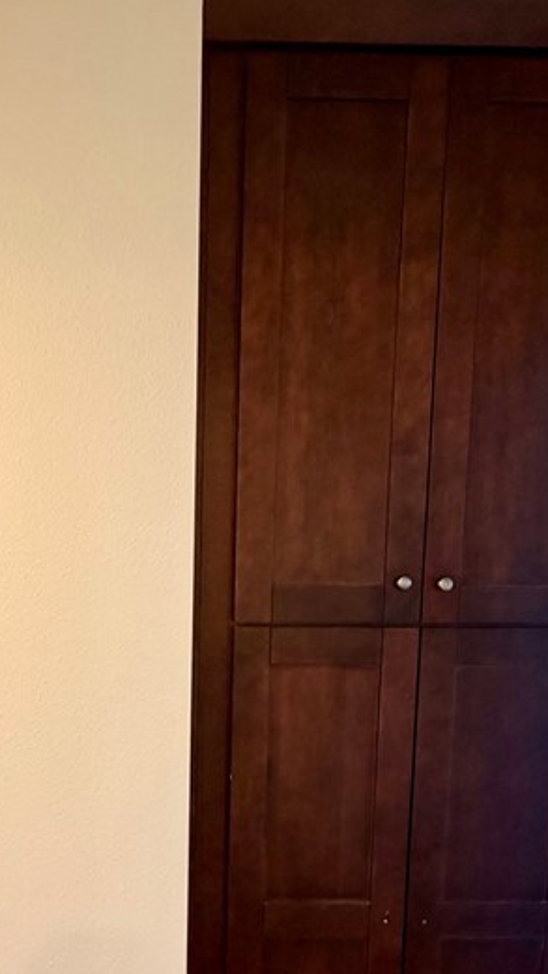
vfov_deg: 61.9
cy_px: 686
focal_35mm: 30
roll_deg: -1.3
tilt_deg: -6.3
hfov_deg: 38.0
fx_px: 775
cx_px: 137
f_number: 2.2
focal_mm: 2.22
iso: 200
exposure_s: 1/60
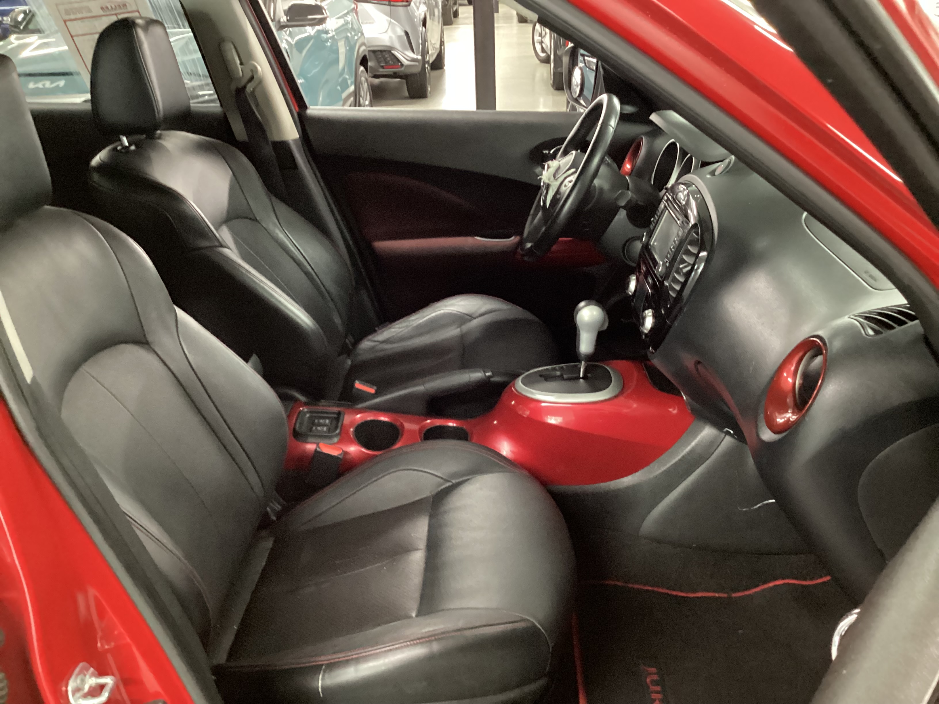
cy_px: 352
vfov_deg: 45.4
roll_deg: +2.1
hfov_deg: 58.4
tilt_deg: -25.2
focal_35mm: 31
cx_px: 470
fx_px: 841
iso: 640
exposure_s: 1/17
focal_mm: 3.3
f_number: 2.4
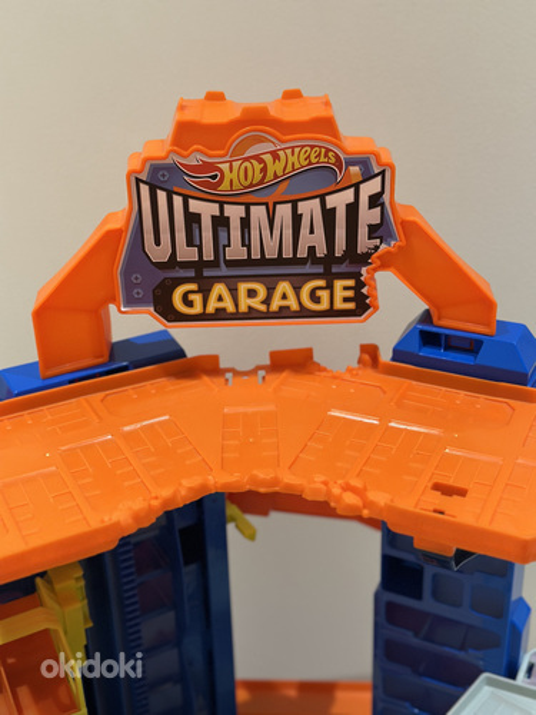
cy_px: 358
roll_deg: +1.3
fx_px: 991
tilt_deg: -26.9
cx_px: 268
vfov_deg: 39.7
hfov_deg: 30.3
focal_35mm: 48
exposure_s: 1/50
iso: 320
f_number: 1.78
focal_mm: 6.86
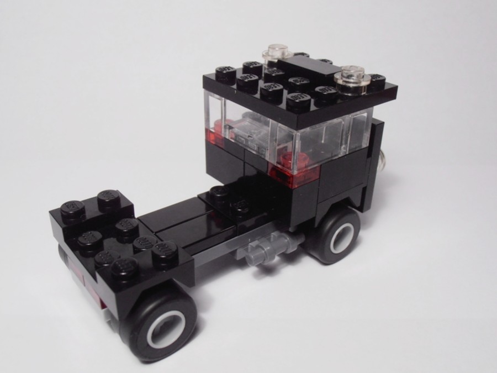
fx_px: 531
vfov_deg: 38.7
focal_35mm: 37
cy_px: 186
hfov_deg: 50.1
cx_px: 248
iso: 80
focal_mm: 6.61
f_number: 3.9
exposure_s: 1/40
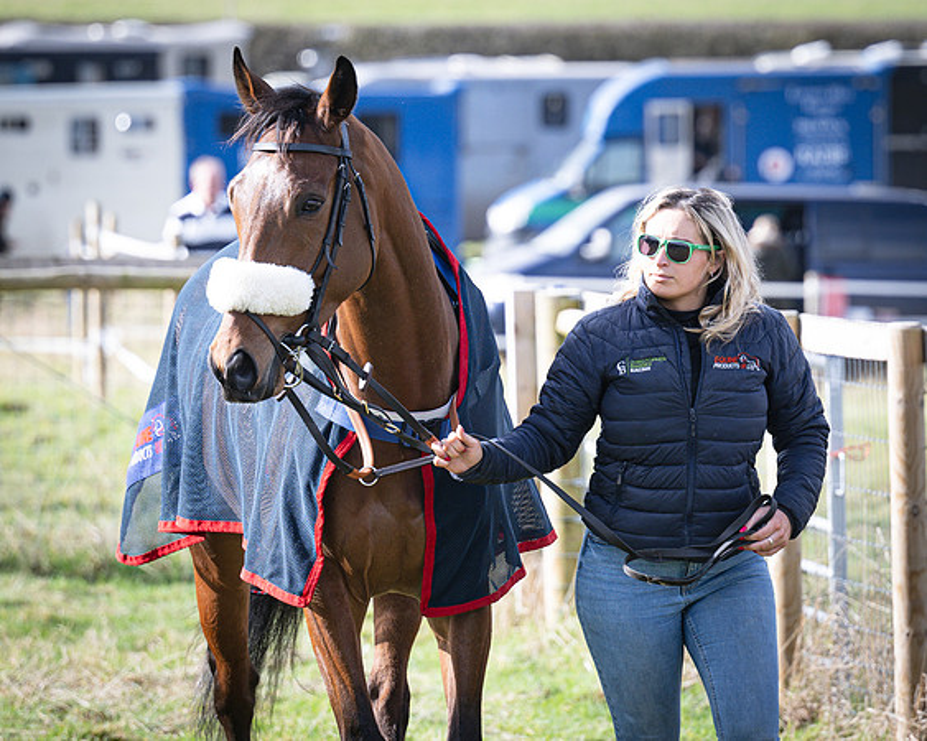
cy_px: 304
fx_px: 8257
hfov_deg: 6.4
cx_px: 564
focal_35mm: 301
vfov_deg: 5.1
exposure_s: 1/1000
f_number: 2.8
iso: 160
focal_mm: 125
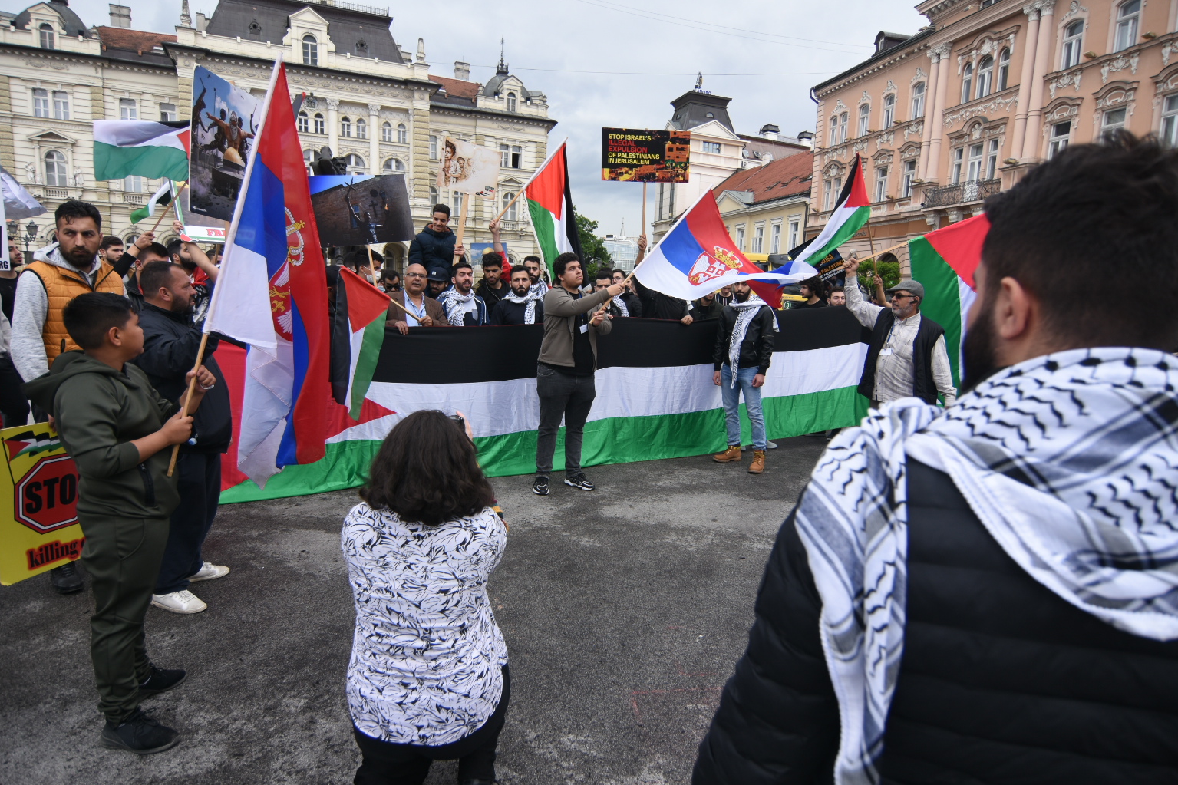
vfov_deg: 64.5
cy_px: 404
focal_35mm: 19
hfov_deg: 86.9
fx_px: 622
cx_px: 591
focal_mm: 12
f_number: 5
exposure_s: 1/500
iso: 200
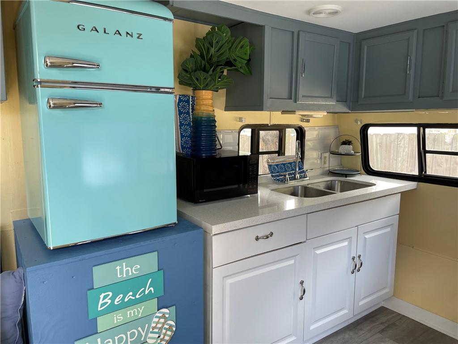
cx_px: 229
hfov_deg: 67.3
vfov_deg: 53.1
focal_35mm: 26
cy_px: 172
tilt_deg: -7.4
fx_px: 344
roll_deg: +0.1
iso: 40
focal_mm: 4.2
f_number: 1.6
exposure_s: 1/121
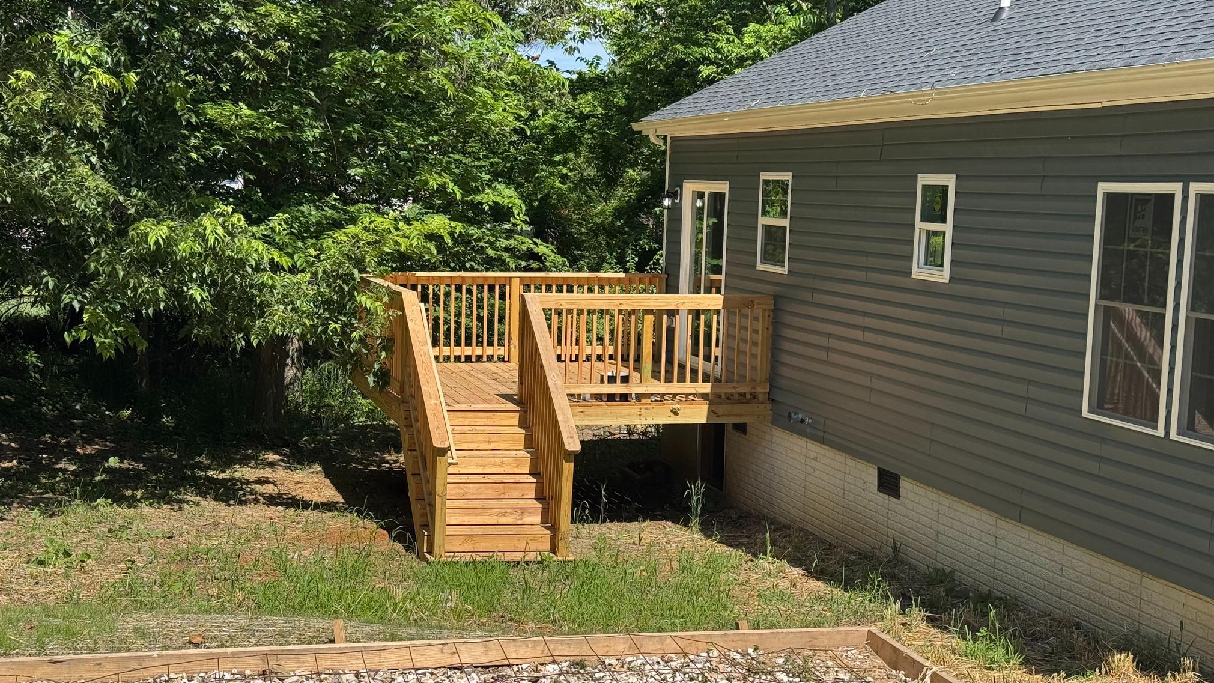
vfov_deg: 22.6
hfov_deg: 39.2
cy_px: 393
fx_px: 1706
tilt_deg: -6.0
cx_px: 608
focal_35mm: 53
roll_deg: -1.8
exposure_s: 1/4049
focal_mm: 6.76
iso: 64
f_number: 1.78
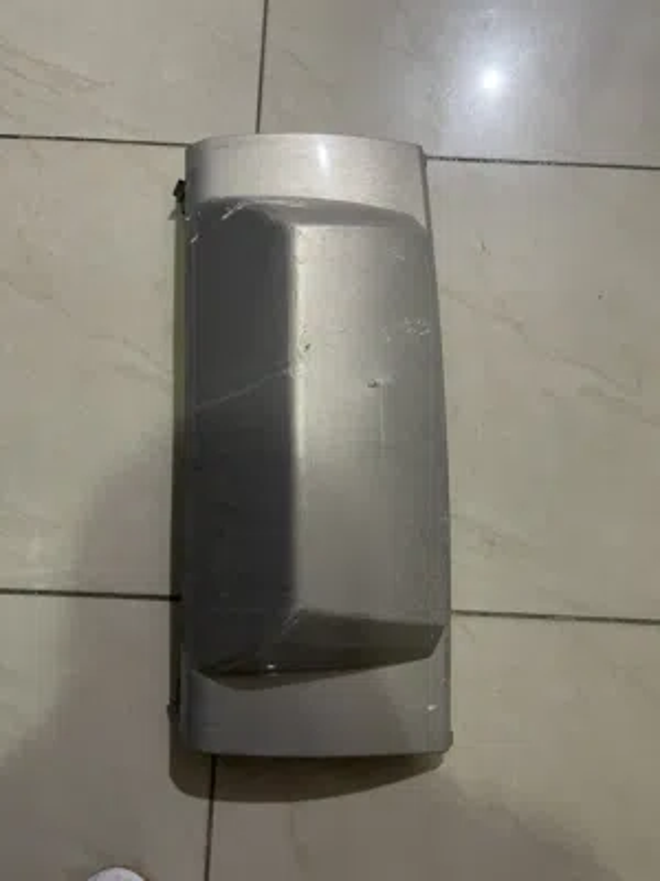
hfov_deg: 54.9
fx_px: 636
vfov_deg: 69.4
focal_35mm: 25
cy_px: 440
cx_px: 330
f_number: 1.6
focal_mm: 5.1
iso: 500
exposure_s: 1/42
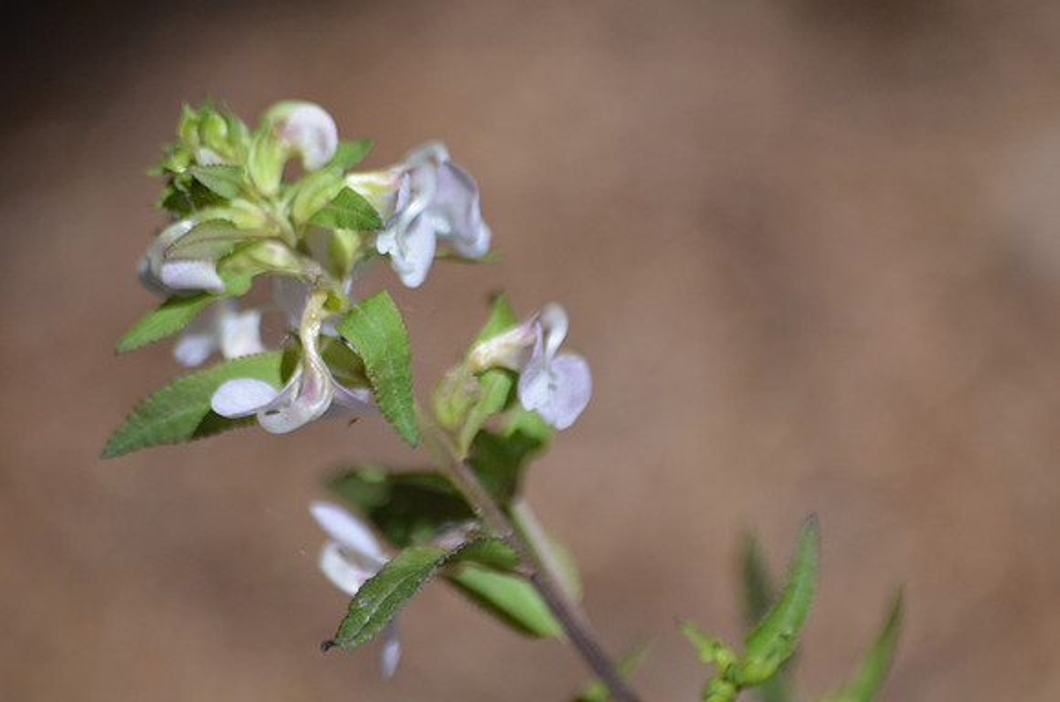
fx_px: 13221
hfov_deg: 4.6
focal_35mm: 450
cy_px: 351
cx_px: 530
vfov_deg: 3.0
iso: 640
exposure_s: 1/1000
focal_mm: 300
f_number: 5.6
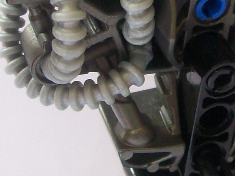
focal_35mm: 137
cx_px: 154
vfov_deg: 10.8
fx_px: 930
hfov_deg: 14.4
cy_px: 30
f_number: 2.7
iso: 112
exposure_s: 1/32
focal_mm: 6
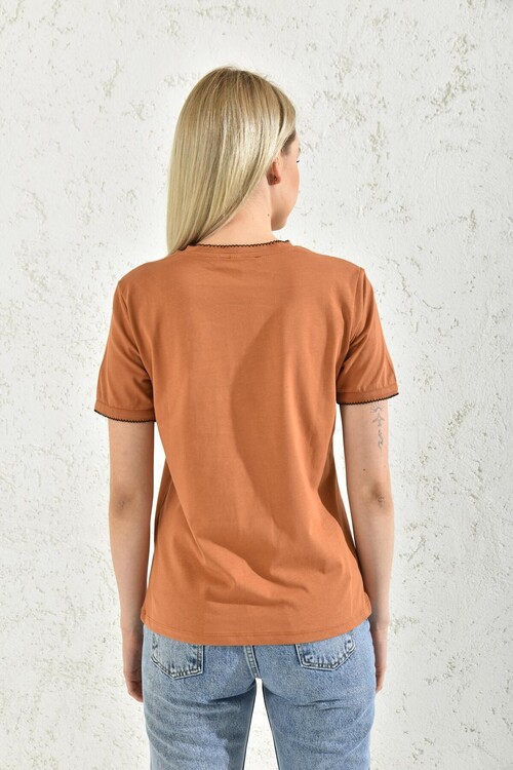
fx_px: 983
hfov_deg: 29.2
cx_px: 256
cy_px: 385
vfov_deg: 42.7
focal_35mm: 46
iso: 100
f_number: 7.1
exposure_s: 1/160
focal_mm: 46
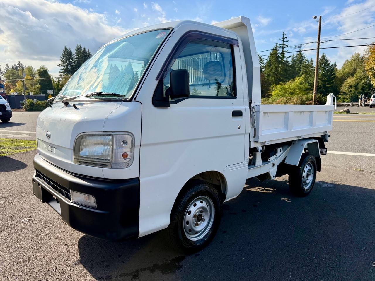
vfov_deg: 56.8
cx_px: 188
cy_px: 140
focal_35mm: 24
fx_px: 260
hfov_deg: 71.6
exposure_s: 1/4673
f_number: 1.78
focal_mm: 6.76
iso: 125
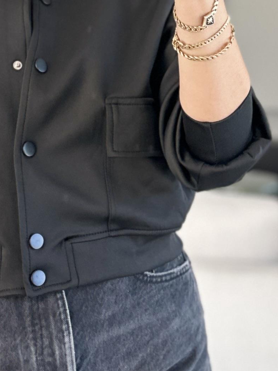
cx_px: 173
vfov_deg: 20.4
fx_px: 996
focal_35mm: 93
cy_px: -1
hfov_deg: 15.9
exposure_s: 1/121
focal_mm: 6.86
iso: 200
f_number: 1.78
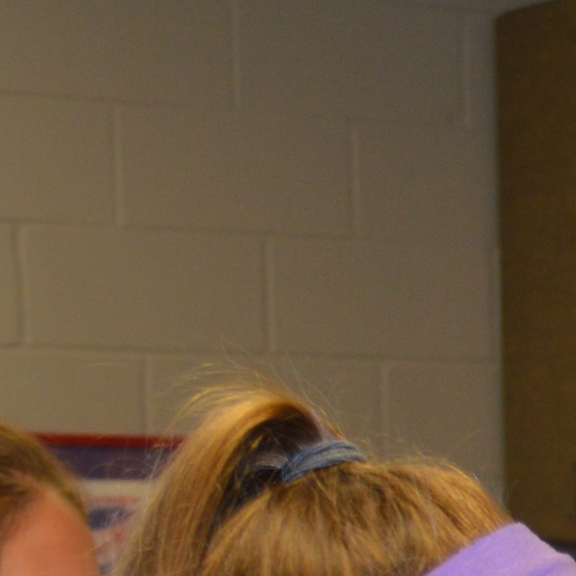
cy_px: 1173
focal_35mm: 179
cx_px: 1247
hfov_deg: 9.0
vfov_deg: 9.1
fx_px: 3370
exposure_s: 1/60
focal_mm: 22
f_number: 4
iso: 400
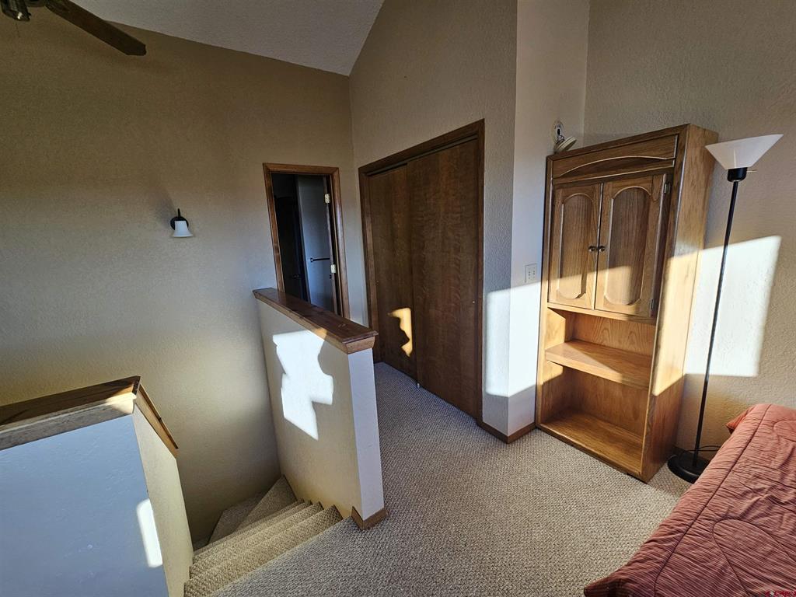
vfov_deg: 89.9
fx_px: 299
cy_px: 298
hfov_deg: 106.2
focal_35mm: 13
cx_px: 398
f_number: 2.2
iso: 64
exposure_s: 1/120
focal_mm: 2.2
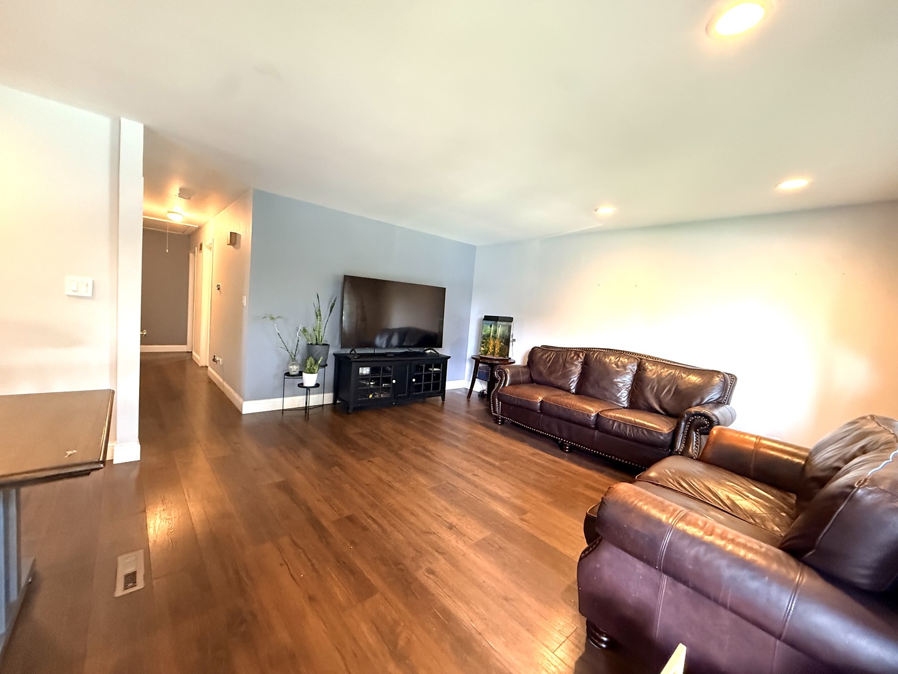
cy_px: 337
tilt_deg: -4.0
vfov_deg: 85.7
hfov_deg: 102.1
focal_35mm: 14
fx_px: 363
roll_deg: -4.7
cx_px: 449
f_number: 2.2
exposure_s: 1/60
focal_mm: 2.22
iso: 640
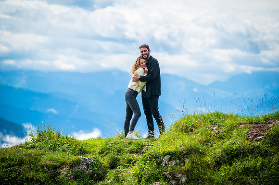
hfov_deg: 11.4
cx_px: 140
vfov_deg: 7.6
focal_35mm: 180
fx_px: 1394
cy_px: 92
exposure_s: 1/1250
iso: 100
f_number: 4.5
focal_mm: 180
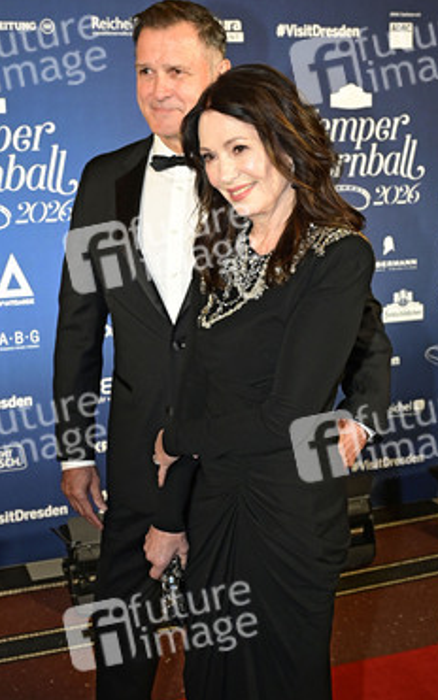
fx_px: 859
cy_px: 343
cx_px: 215
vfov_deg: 44.4
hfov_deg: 28.6
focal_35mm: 45
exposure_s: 1/200
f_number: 6.3
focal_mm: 41
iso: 4000
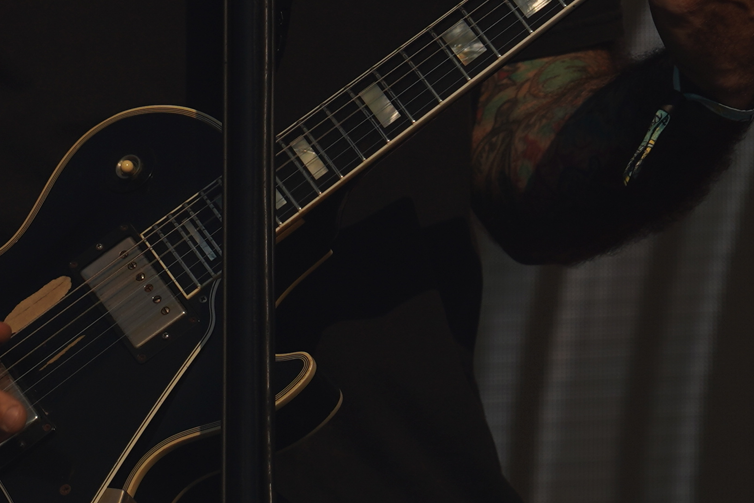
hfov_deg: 5.4
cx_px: 395
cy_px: -378
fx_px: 8064
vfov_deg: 3.5
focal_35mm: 385
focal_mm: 105
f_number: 8
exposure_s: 1/1000
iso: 100
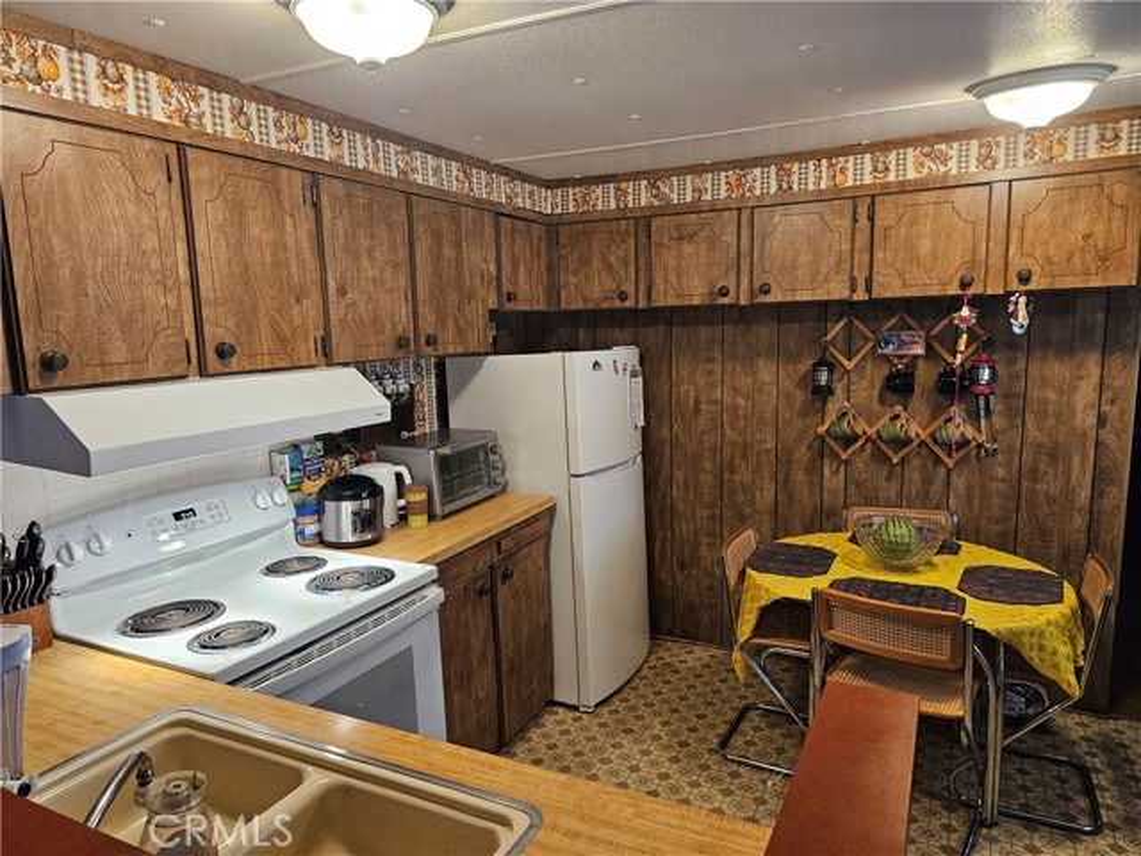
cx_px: 570
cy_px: 428
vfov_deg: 58.9
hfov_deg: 73.9
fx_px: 758
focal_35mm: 23
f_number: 1.7
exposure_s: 1/120
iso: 200
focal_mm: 6.3
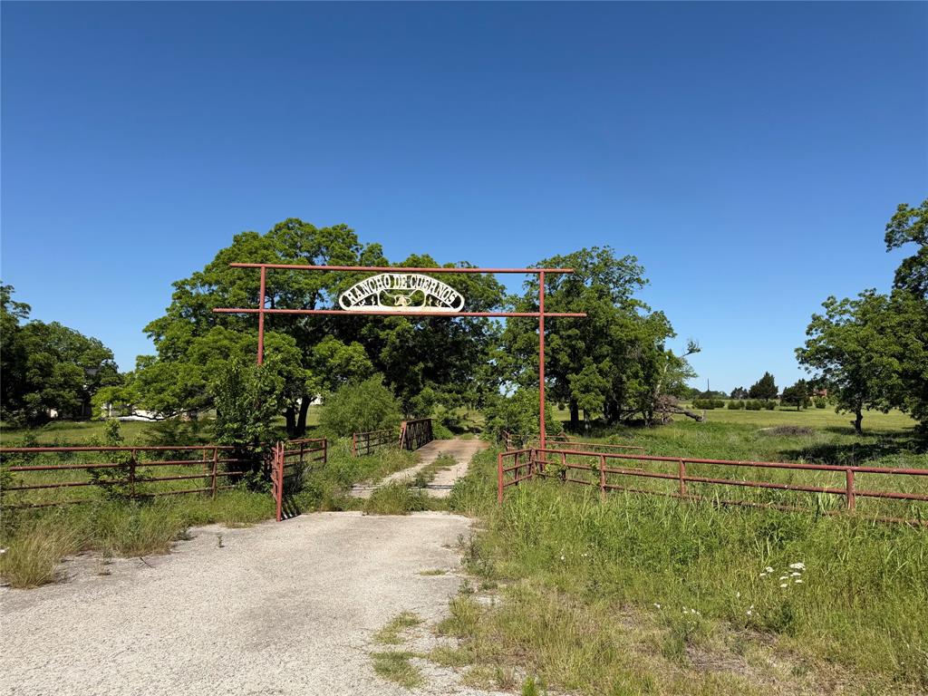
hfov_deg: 71.6
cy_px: 348
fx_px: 643
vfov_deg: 56.8
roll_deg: +0.3
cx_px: 464
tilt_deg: +4.5
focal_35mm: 24
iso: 80
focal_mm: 6.76
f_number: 1.78
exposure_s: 1/5319
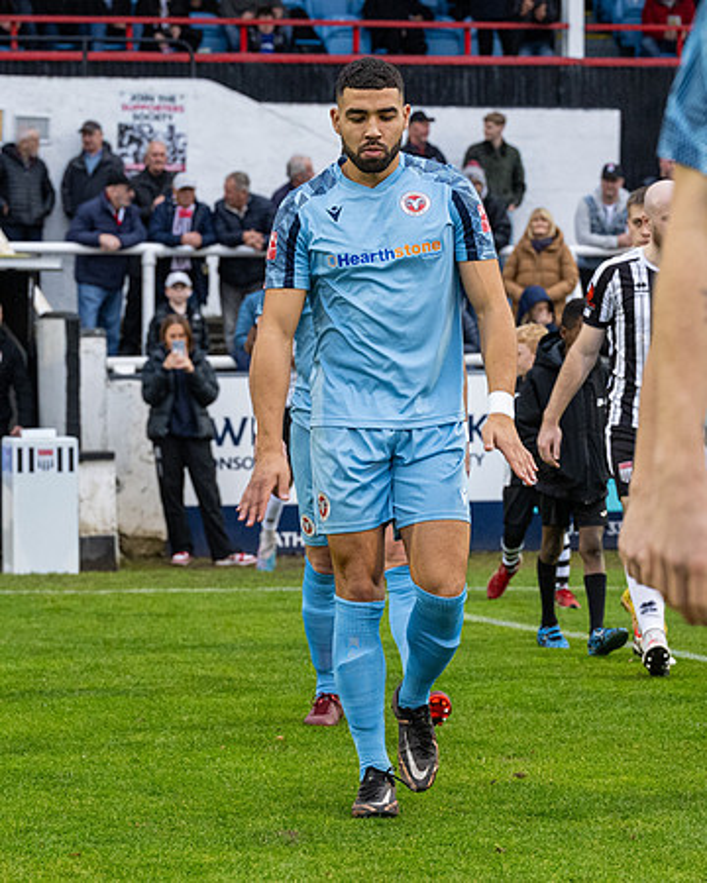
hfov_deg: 10.6
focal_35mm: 146
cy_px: 543
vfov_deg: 13.2
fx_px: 3814
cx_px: 368
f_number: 4
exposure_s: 1/400
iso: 2000
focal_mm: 70
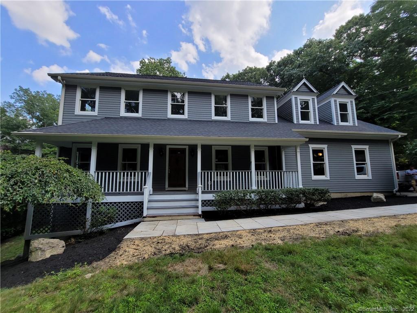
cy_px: 156
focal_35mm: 13
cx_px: 208
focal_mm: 2.2
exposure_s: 1/854
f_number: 2.2
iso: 64
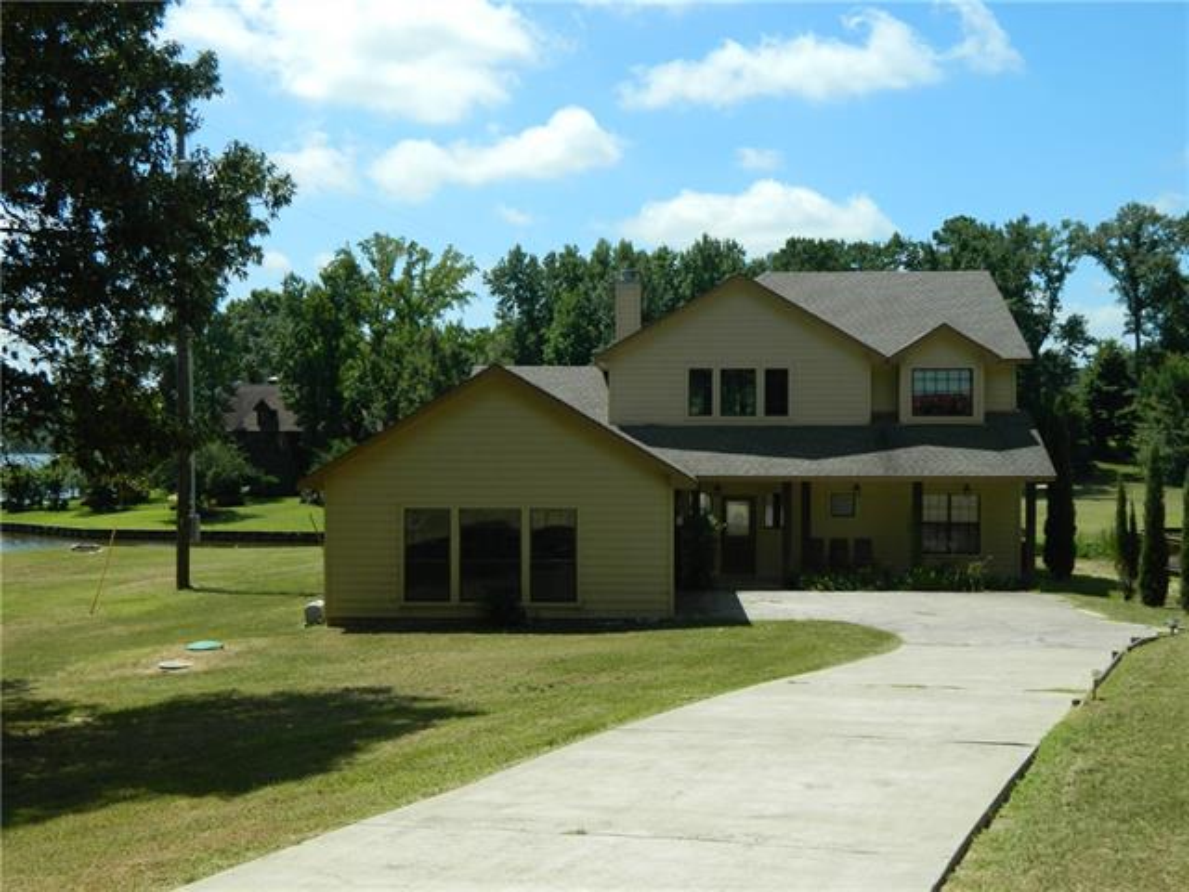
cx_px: 594
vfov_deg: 35.1
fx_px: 1408
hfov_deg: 45.8
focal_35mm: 41
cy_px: 446
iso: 80
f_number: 3.5
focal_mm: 7.3
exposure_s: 1/800
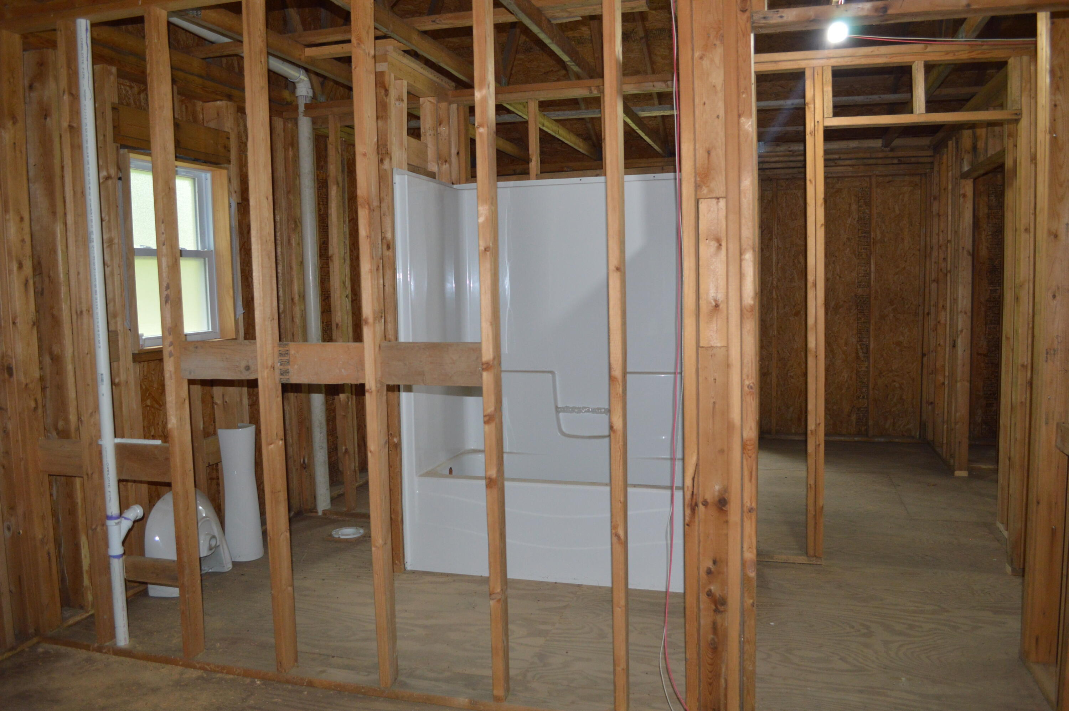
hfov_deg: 67.4
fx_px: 801
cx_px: 534
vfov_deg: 47.8
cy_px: 356
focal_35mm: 27
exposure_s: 1/30
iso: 800
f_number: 3.5
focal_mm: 18
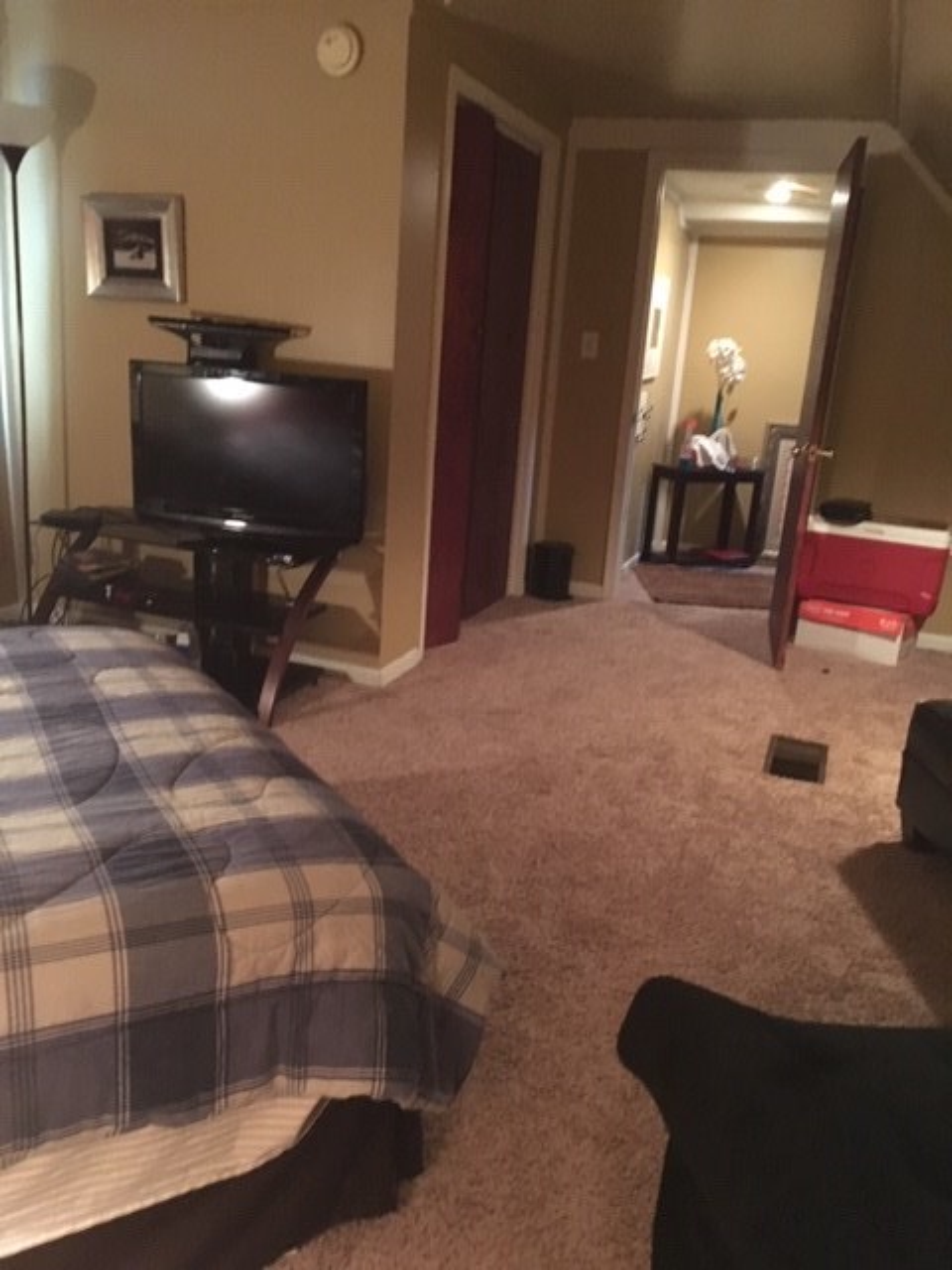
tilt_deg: -14.8
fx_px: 1063
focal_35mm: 29
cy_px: 635
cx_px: 476
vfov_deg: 61.7
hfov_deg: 48.2
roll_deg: -4.2
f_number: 2.2
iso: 640
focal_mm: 4.15
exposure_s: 1/15
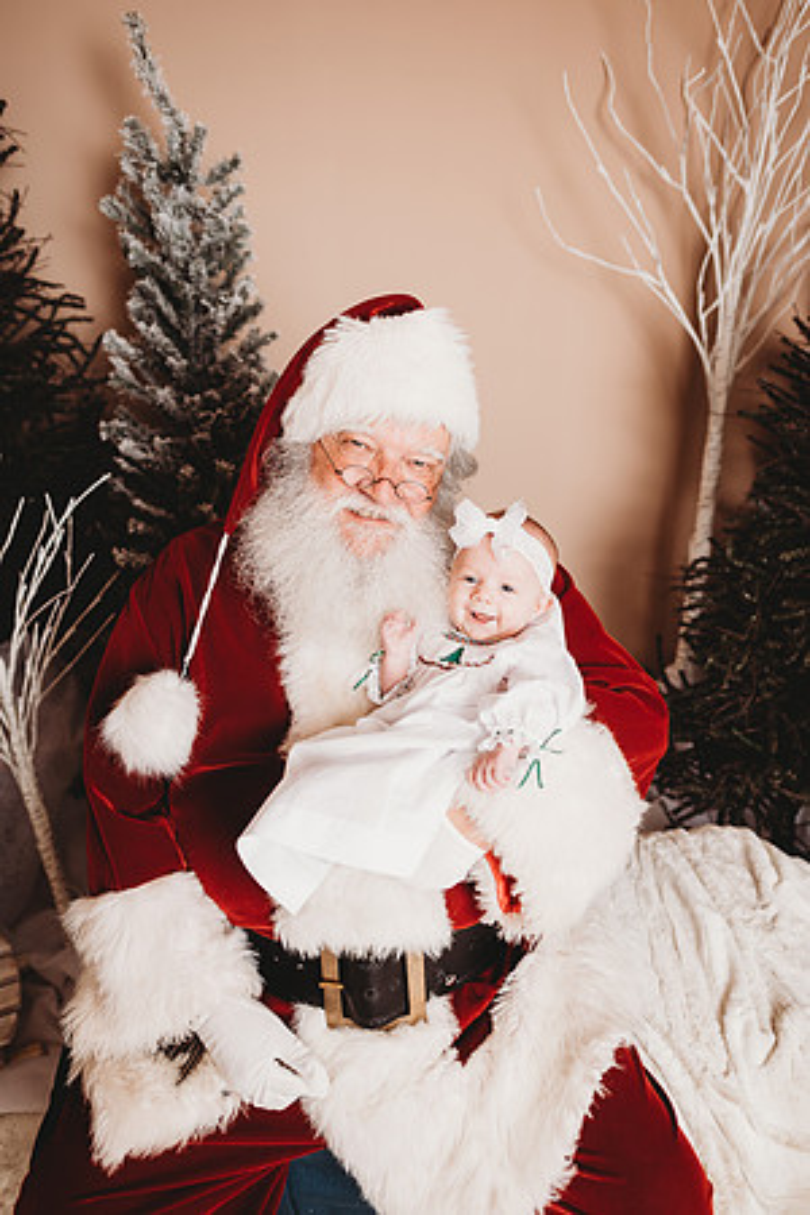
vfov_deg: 73.7
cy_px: 608
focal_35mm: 24
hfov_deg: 53.1
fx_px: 810
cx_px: 405
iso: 100
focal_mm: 24
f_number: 2.5
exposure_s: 1/160
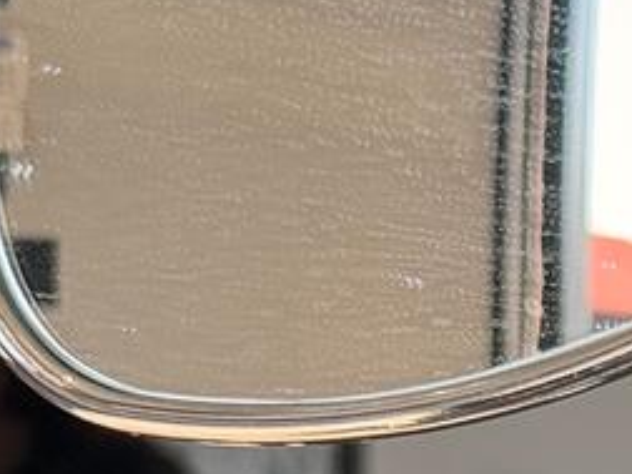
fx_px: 4455
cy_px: 1051
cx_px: 1344
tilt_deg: -6.0
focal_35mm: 244
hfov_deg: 7.7
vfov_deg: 5.9
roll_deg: -2.4
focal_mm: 6.76
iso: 50
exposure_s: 1/187
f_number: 1.78
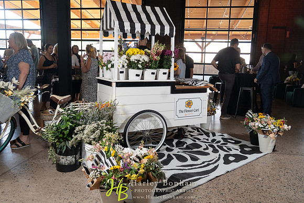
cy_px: 96
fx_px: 240
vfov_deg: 45.7
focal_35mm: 28
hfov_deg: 64.6
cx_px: 149
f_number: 4
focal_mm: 25
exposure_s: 1/125
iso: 1250
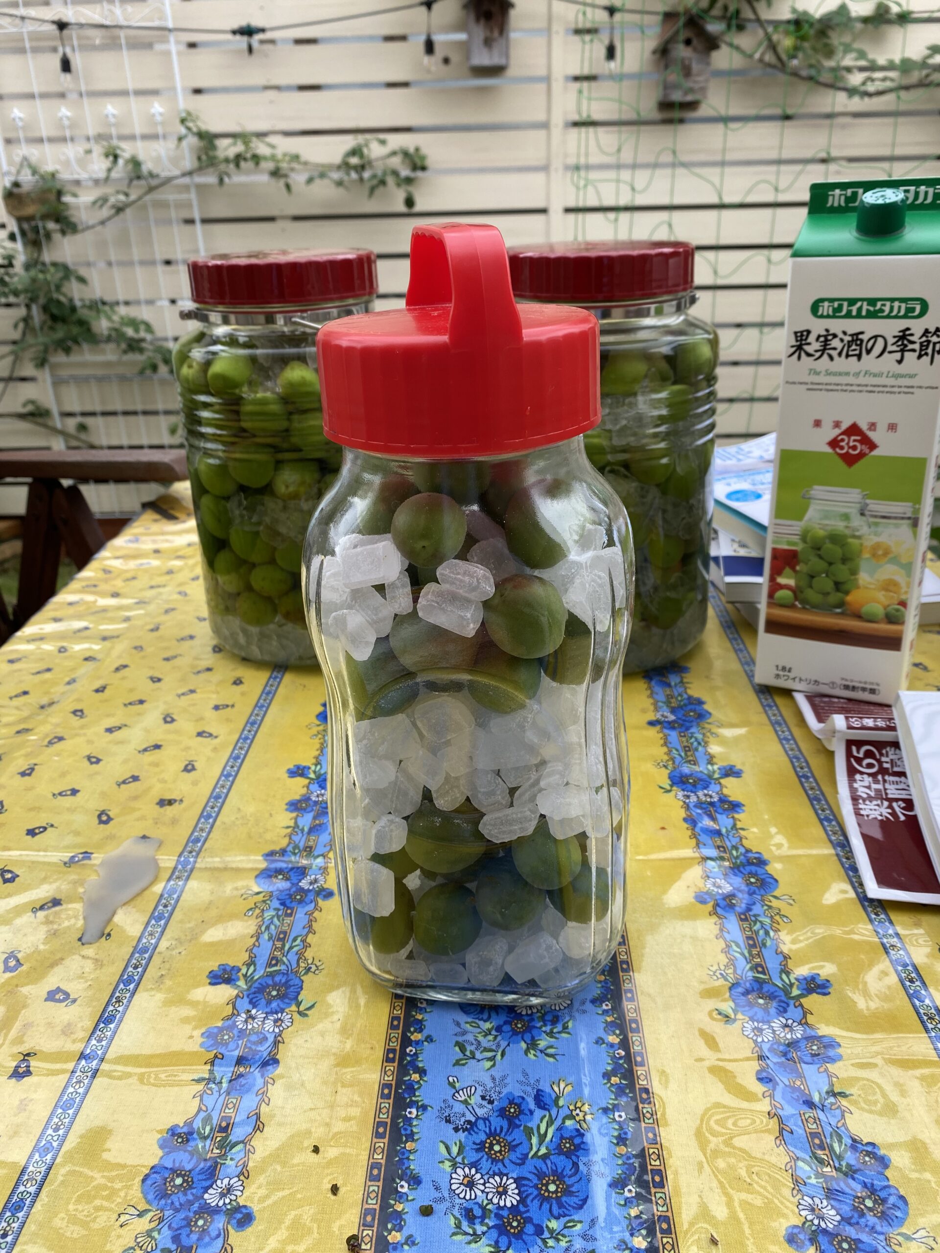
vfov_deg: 67.3
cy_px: 626
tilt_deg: -23.2
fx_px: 941
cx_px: 470
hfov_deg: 53.1
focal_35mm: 26
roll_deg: +3.1
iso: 32
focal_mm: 4.25
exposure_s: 1/369
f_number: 1.8
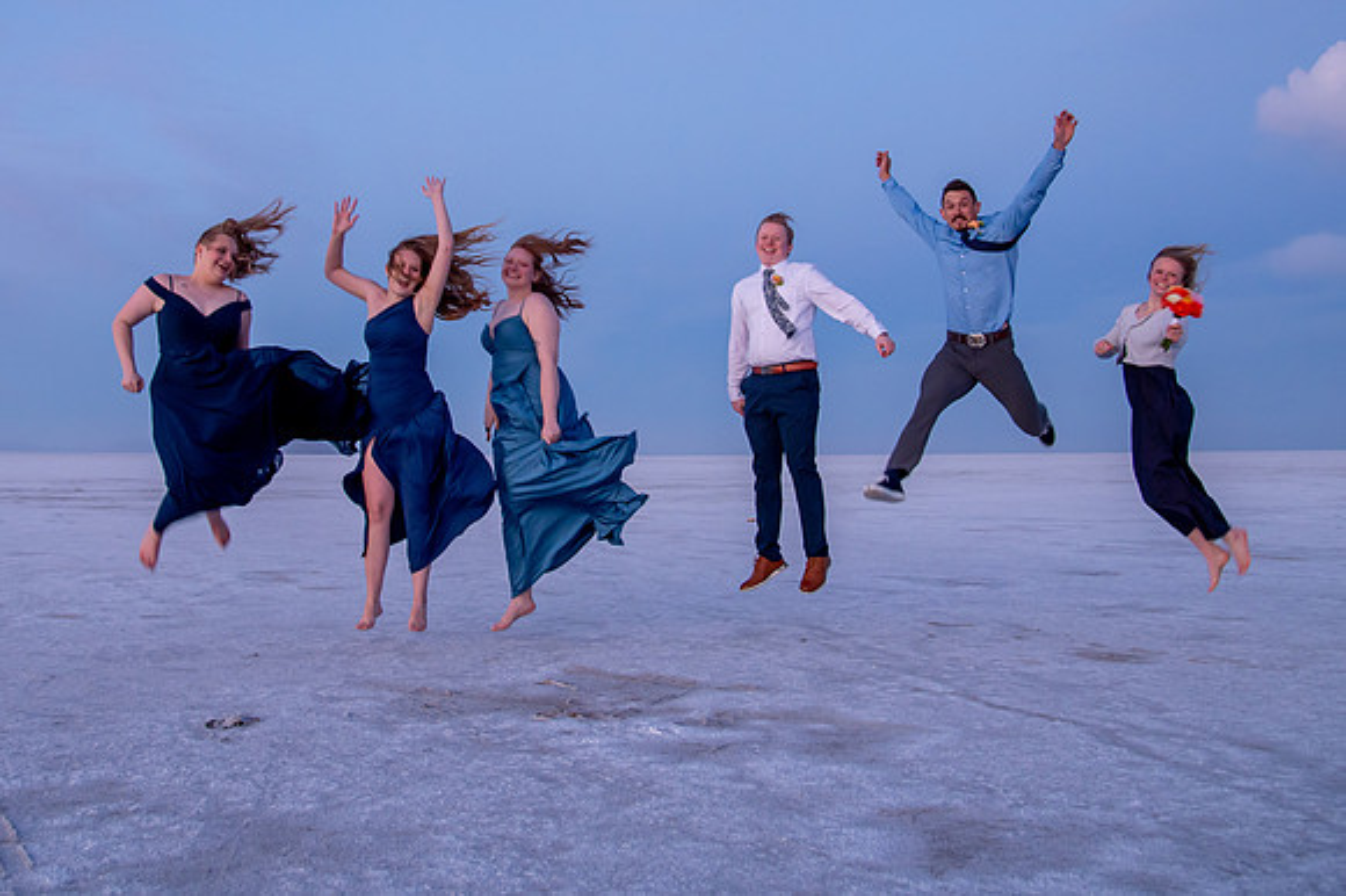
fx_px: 1333
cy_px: 264
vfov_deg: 36.6
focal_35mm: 36
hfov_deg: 53.4
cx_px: 573
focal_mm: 24
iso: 1600
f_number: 4
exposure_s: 1/160
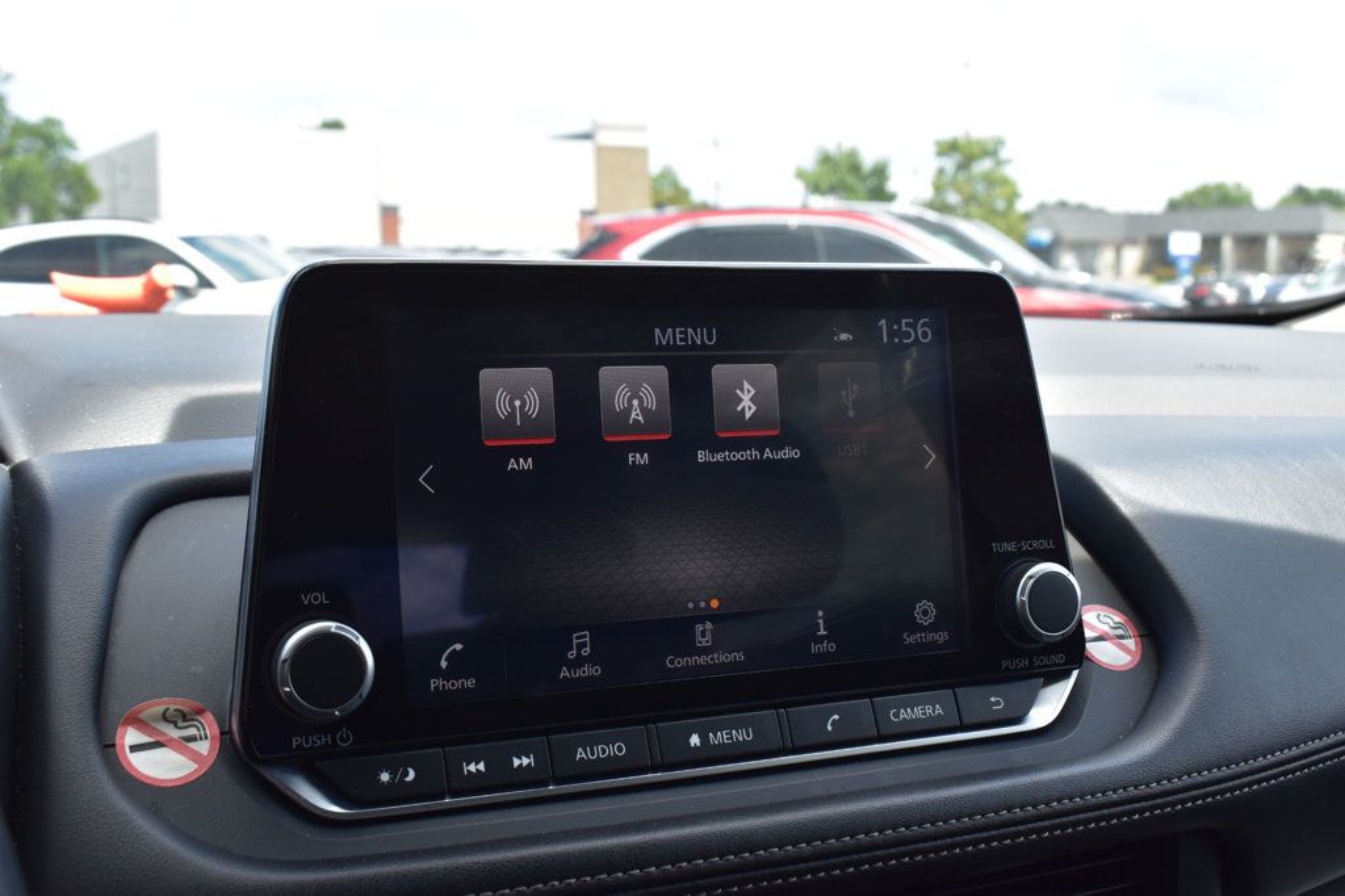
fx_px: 1513
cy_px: 448
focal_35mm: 40
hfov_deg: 47.9
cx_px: 672
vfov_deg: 33.0
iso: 400
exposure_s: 1/160
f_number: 10
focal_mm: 27
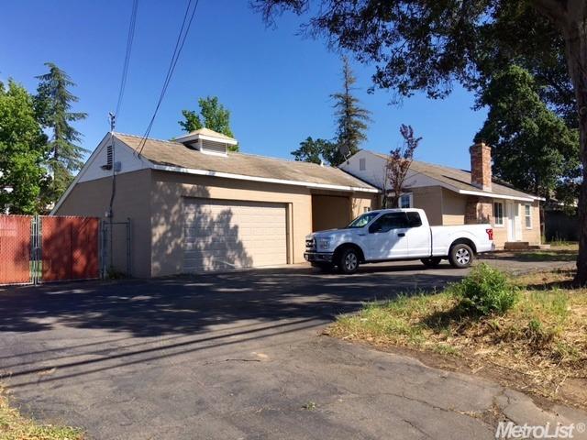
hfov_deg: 61.7
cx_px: 294
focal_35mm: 29
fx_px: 492
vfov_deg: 48.2
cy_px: 220
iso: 25
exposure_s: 1/1374
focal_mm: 4.15
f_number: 2.2
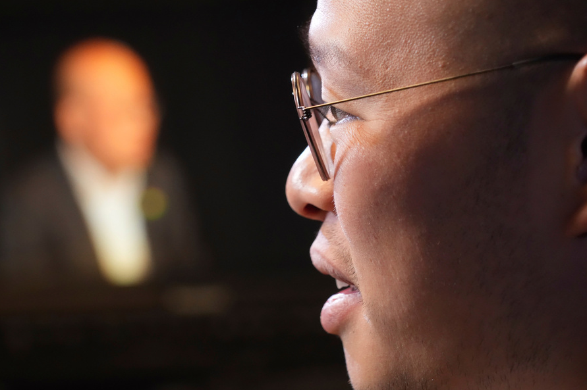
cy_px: 213
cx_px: 262
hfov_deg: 9.9
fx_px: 3390
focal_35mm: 208
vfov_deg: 6.6
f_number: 6.3
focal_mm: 181
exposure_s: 1/250
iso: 8000
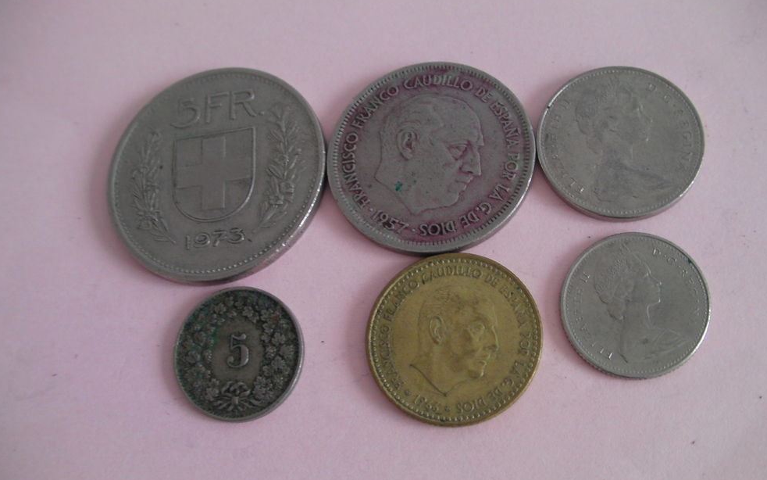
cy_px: 271
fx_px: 857
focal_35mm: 41
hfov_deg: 48.2
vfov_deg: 31.2
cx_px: 386
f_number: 3.5
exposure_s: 1/30
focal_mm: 6.3
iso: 72
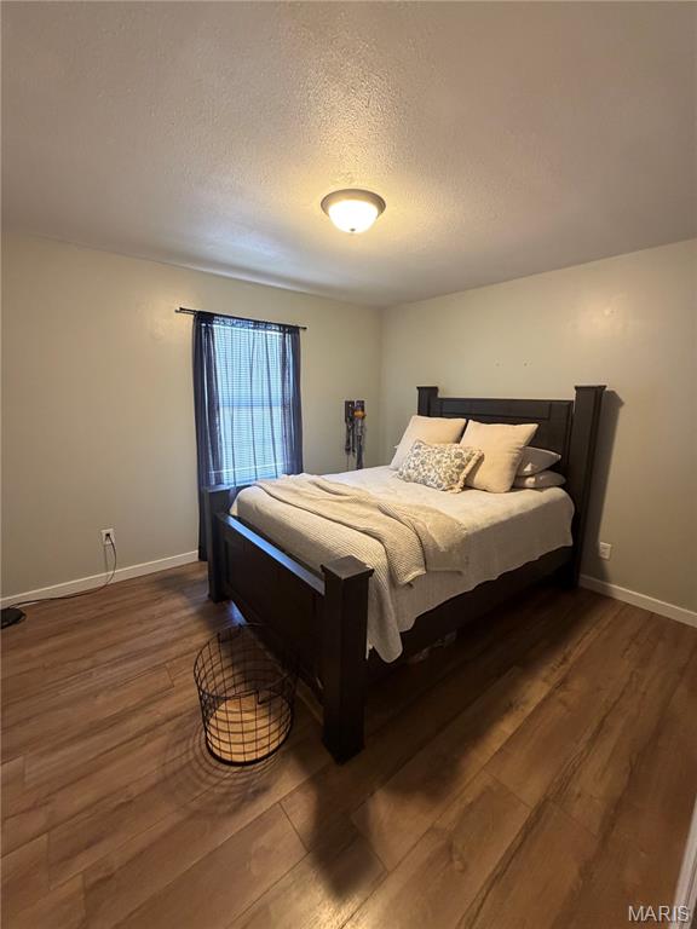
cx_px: 348
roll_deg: -0.7
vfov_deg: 102.1
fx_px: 376
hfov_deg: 85.7
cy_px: 464
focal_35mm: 14
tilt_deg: -8.2
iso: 400
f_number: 2.2
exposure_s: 1/60
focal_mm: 2.22
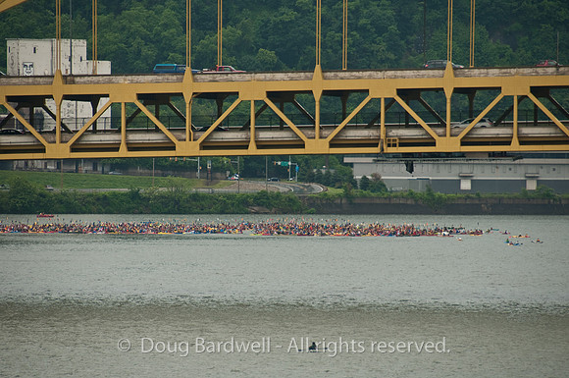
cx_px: 284
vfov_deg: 4.6
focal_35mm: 300
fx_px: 4735
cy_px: 189
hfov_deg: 6.9
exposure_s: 1/400
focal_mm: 200
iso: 200
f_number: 5.6
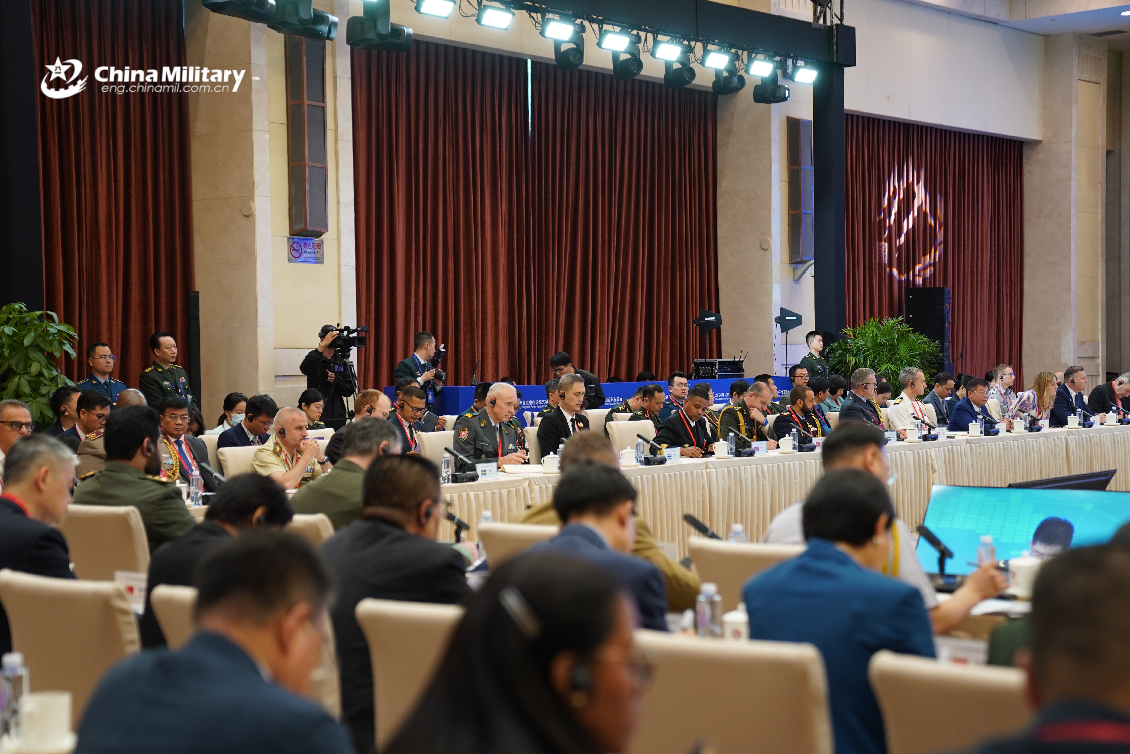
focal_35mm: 65
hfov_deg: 31.0
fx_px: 2040
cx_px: 565
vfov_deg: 20.9
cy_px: 377
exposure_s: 1/80
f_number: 2.8
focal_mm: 65
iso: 640
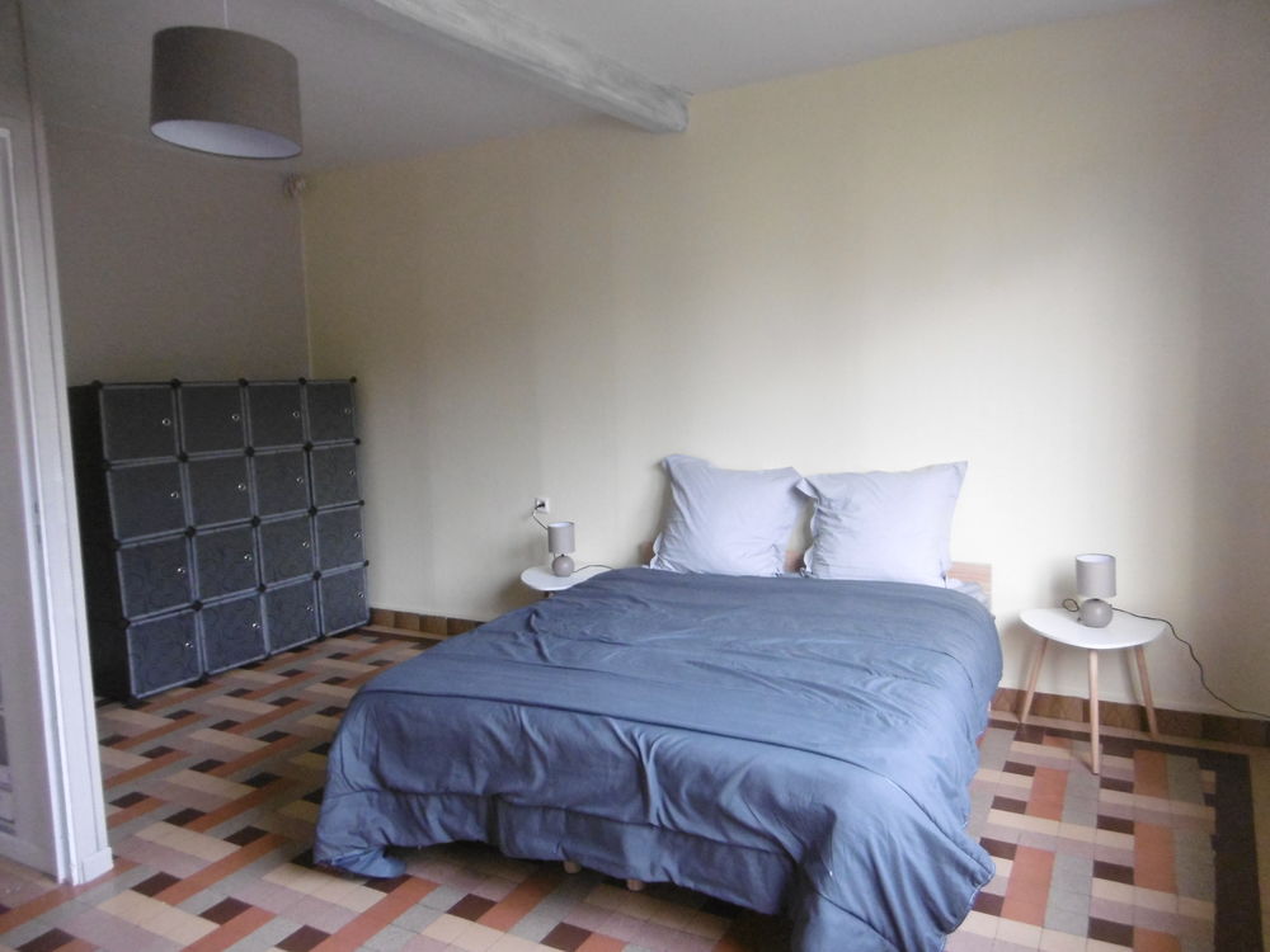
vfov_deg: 56.8
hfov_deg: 71.6
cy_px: 476
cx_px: 635
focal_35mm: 24
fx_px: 881
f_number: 3.1
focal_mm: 4.3
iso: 400
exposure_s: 1/15
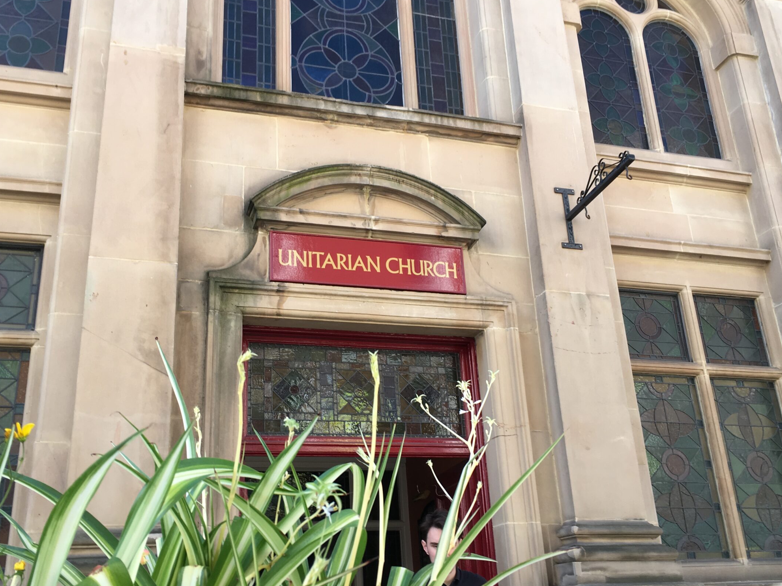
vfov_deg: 40.7
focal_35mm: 35
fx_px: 791
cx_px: 361
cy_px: 308
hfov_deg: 52.6
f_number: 2.2
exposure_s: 1/108
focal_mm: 4.15
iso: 25
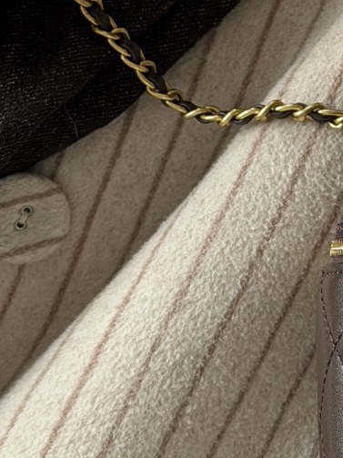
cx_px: 646
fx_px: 2524
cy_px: 117
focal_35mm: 191
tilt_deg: -86.2
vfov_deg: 10.3
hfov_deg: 7.5
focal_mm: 6.76
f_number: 1.78
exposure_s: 1/122
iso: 64
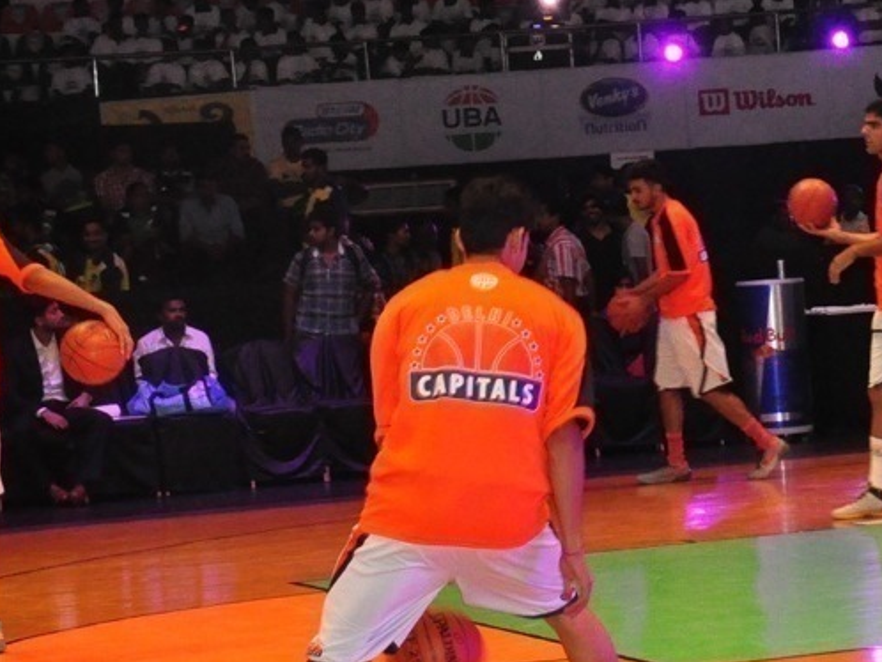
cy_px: 266
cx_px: 944
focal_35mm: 156
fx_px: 3981
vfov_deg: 9.5
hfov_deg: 12.4
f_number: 4.8
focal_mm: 45
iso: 3200
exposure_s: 1/125
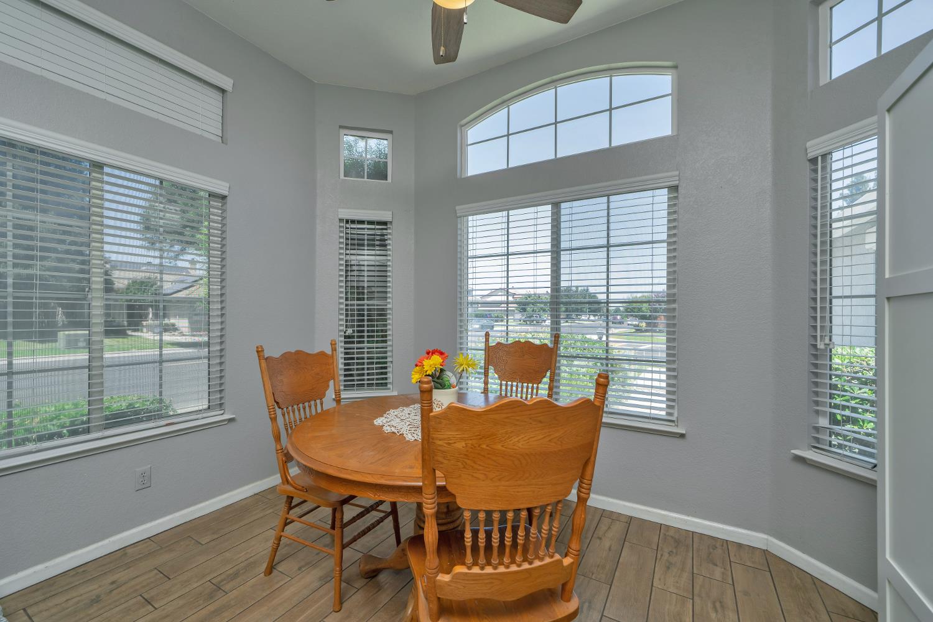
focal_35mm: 14
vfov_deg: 81.2
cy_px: 311
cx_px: 466
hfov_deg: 104.3
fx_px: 363
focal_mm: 14
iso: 320
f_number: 6.3
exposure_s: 1/250
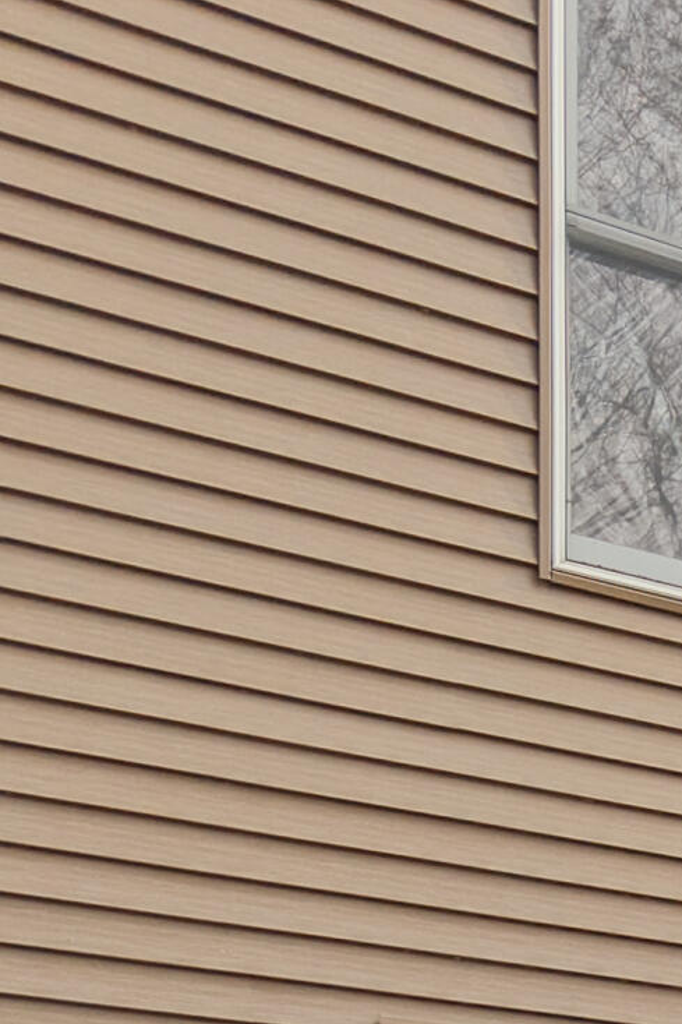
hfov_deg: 11.8
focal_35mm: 102
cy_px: 1535
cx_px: 1423
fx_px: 2900
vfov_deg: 17.9
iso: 100
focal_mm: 8.67
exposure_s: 1/640
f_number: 1.8
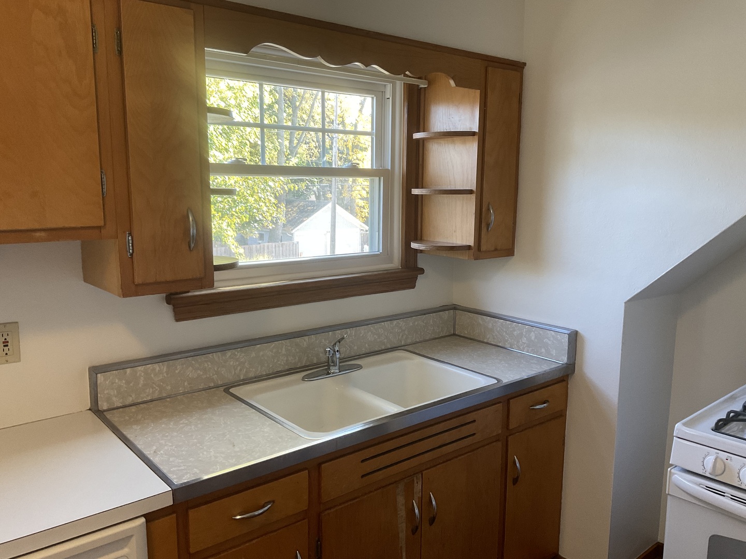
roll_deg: -0.7
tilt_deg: -9.2
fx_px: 625
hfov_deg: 61.7
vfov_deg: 48.2
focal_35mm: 29
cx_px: 373
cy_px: 280
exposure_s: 1/60
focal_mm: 3
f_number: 1.8
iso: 64
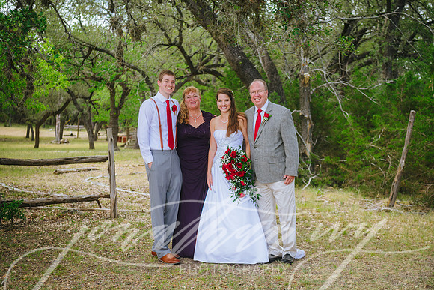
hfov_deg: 32.4
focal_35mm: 62
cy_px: 145
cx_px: 217
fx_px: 748
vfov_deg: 21.9
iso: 200
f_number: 4
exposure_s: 1/400
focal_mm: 62
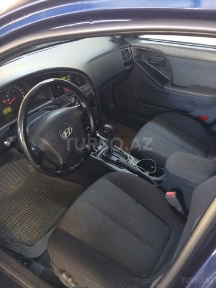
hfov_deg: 48.2
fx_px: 241
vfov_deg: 61.7
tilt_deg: -37.6
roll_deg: +1.2
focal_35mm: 29
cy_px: 144
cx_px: 108
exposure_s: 1/33
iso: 250
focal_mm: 4.15
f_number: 2.2
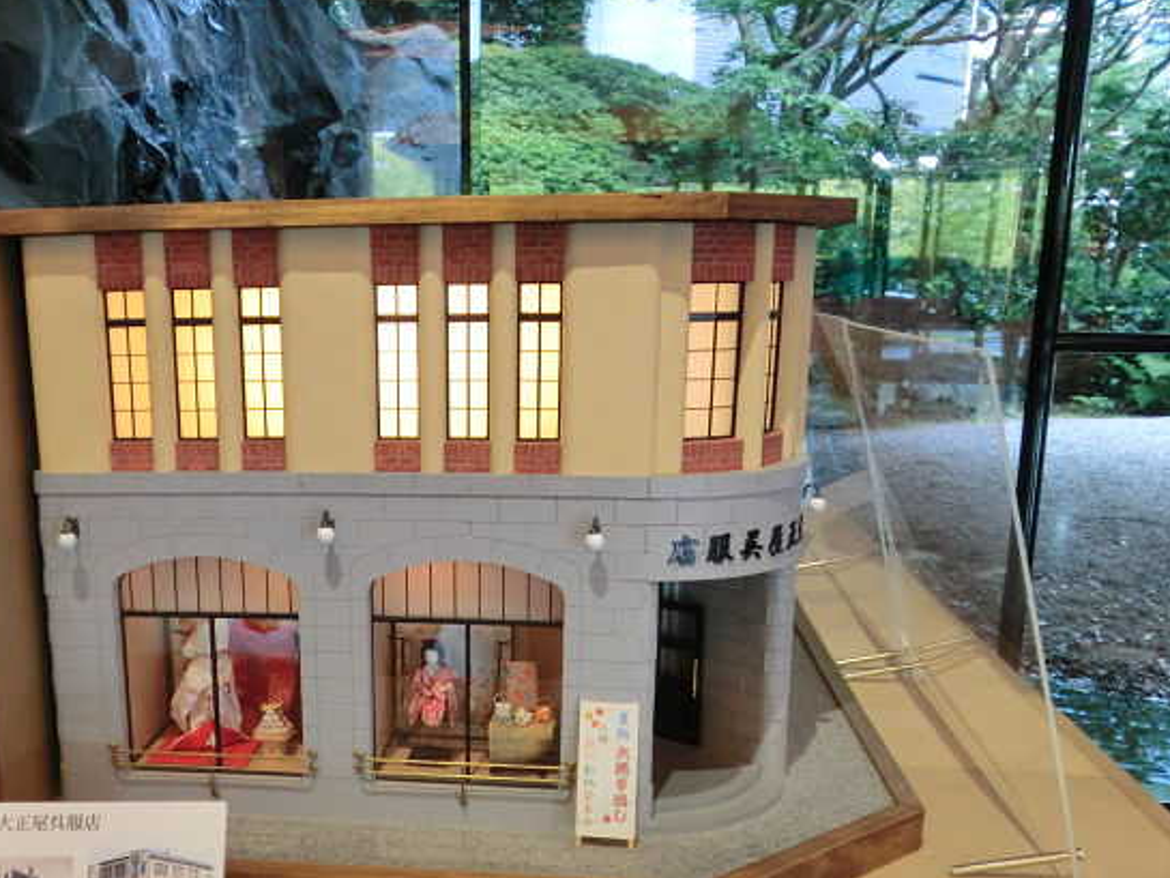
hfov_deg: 49.4
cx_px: 404
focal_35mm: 37
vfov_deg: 38.5
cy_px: 535
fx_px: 1251
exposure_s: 1/60
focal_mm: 5
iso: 320
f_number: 3
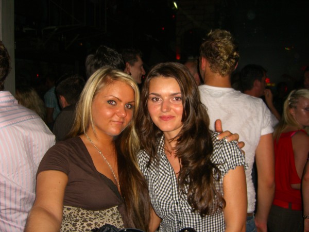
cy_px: 116
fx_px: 339
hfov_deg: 49.0
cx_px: 154
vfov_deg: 37.7
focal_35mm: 38
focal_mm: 7.9
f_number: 2.8
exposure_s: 1/60
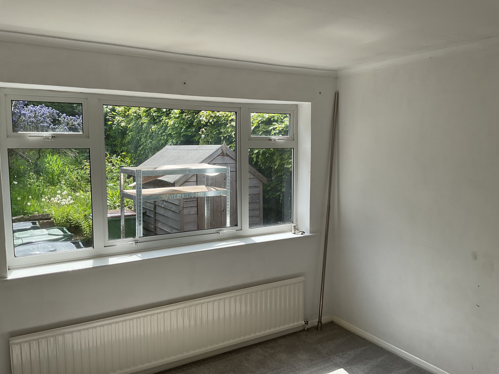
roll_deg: -0.1
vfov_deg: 48.2
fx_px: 418
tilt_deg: -4.9
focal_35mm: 29
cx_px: 250
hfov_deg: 61.7
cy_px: 187
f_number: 1.8
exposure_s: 1/593
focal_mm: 3
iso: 16
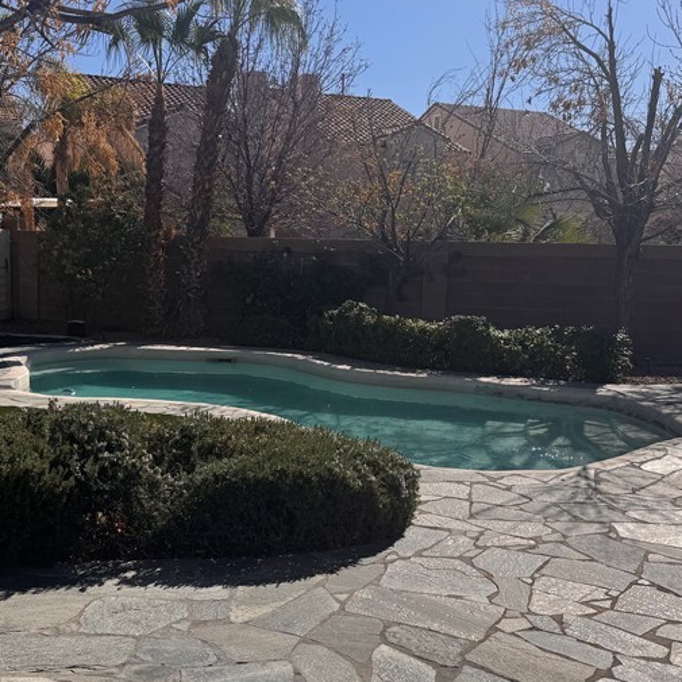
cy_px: 370
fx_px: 958
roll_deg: -1.3
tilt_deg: -7.1
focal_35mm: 43
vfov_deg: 39.1
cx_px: 301
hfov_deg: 39.1
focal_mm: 6.76
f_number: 1.78
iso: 80
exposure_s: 1/7937
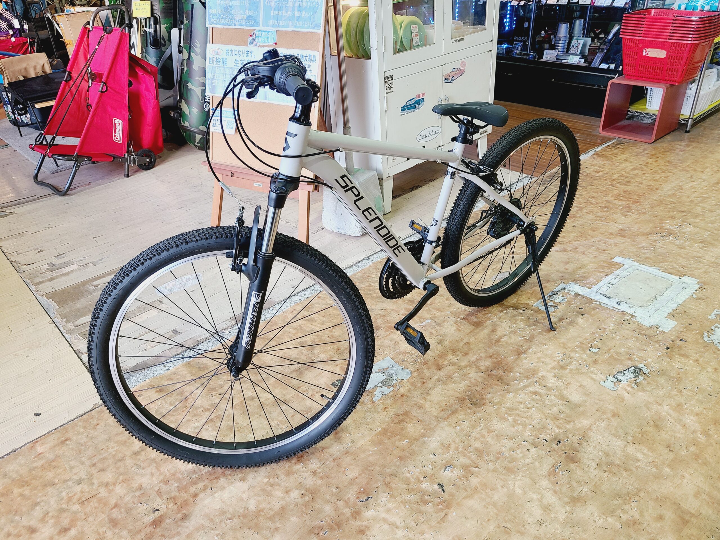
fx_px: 541
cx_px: 360
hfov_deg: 67.3
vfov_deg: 53.1
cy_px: 270
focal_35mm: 26
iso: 80
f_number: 1.8
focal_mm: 5.4
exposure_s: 1/50
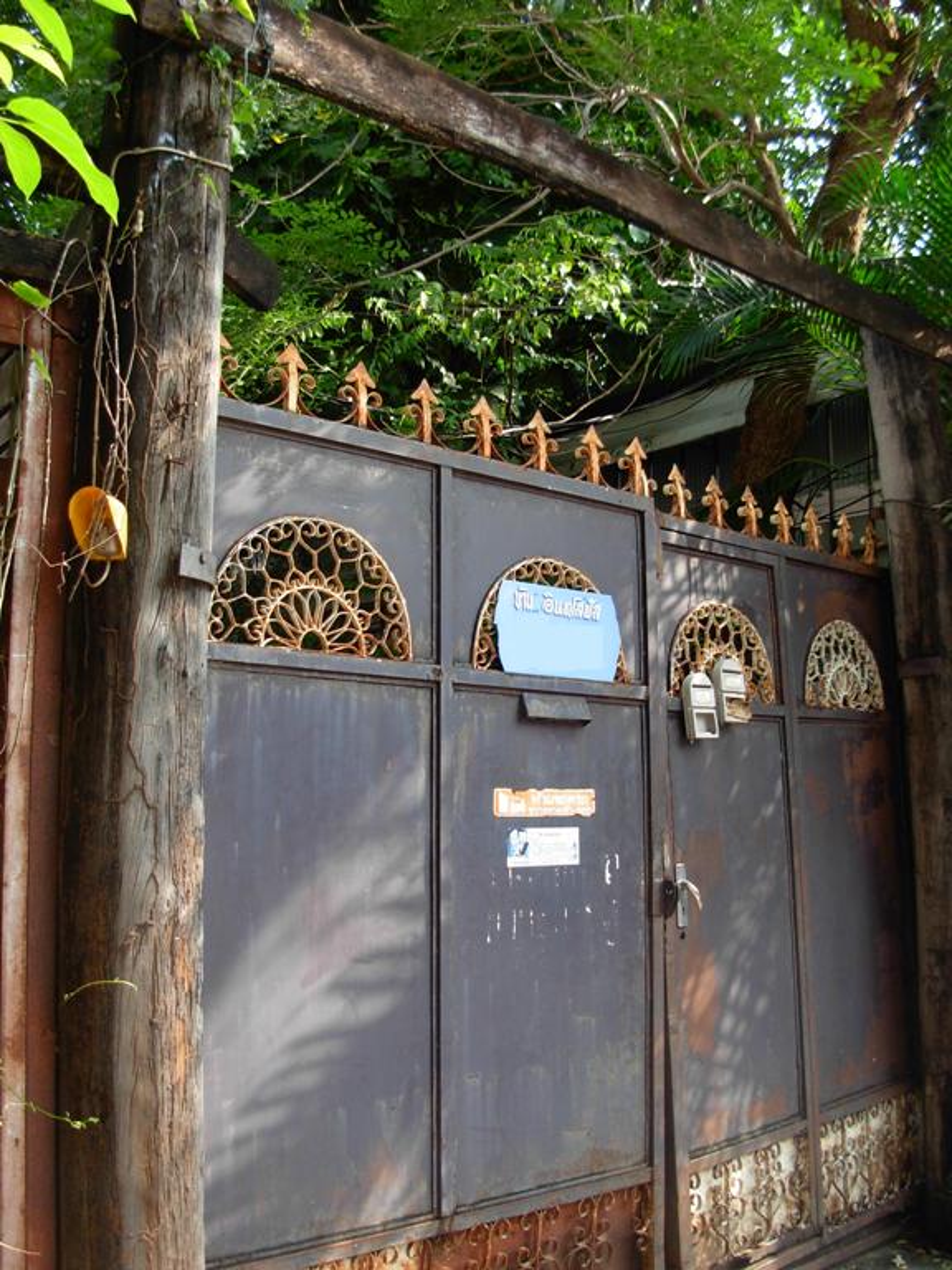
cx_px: 476
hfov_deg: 37.7
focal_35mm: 38
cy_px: 635
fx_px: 1393
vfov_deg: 49.0
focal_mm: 6.3
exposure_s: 1/144
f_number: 2.9
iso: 79
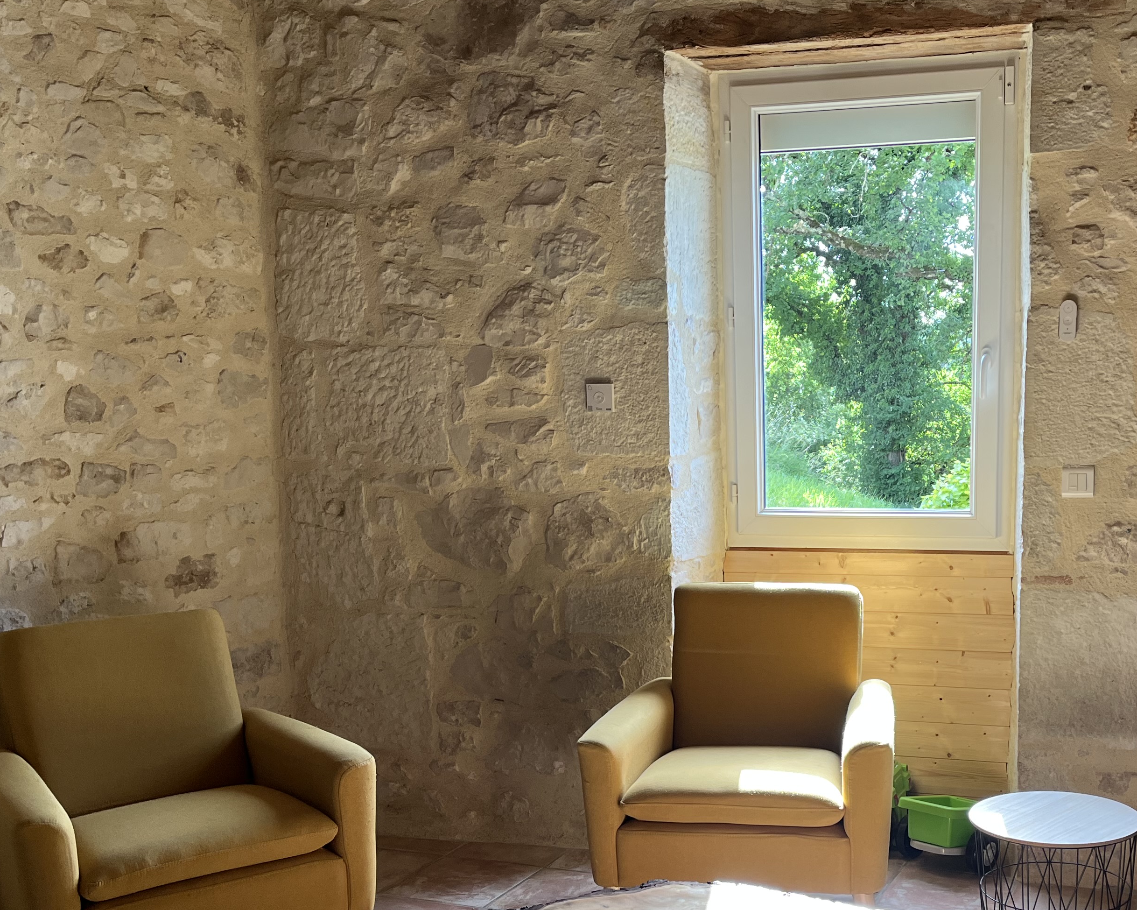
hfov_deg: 43.2
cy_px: 610
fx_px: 1413
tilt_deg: -10.3
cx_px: 767
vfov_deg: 35.3
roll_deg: +1.0
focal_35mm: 42
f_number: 1.6
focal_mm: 5.1
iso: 80
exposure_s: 1/121
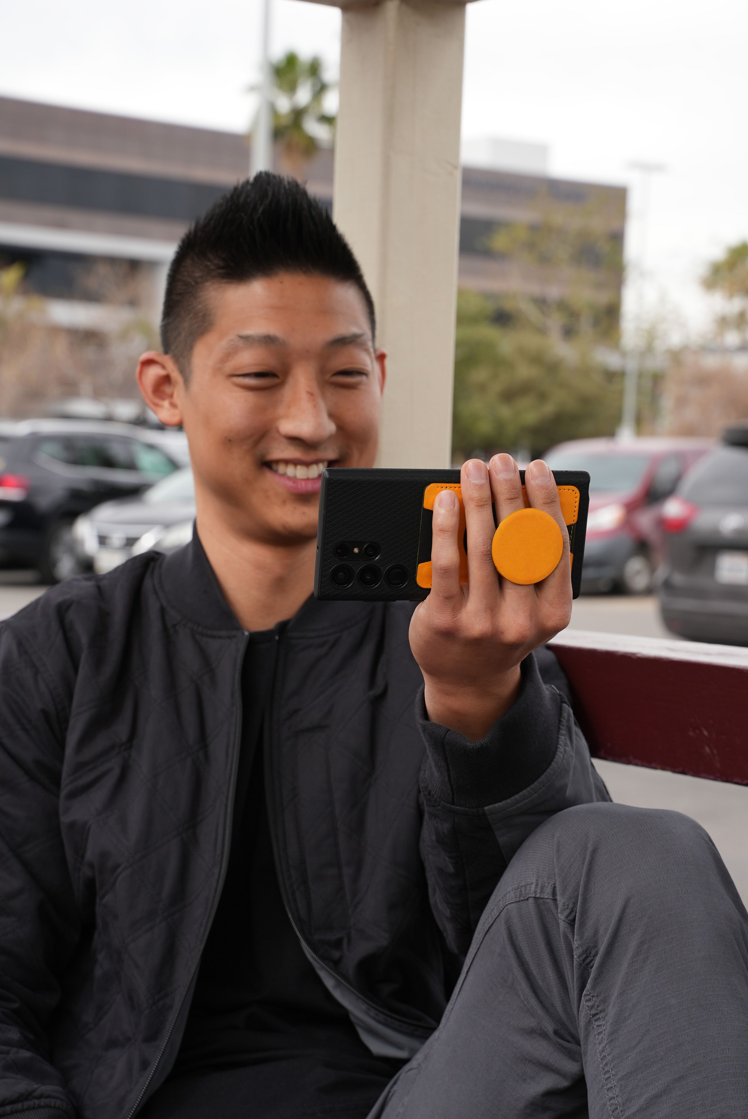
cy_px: 560
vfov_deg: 28.1
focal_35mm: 72
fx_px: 2241
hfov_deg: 19.0
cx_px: 374
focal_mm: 72
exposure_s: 1/250
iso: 320
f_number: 9
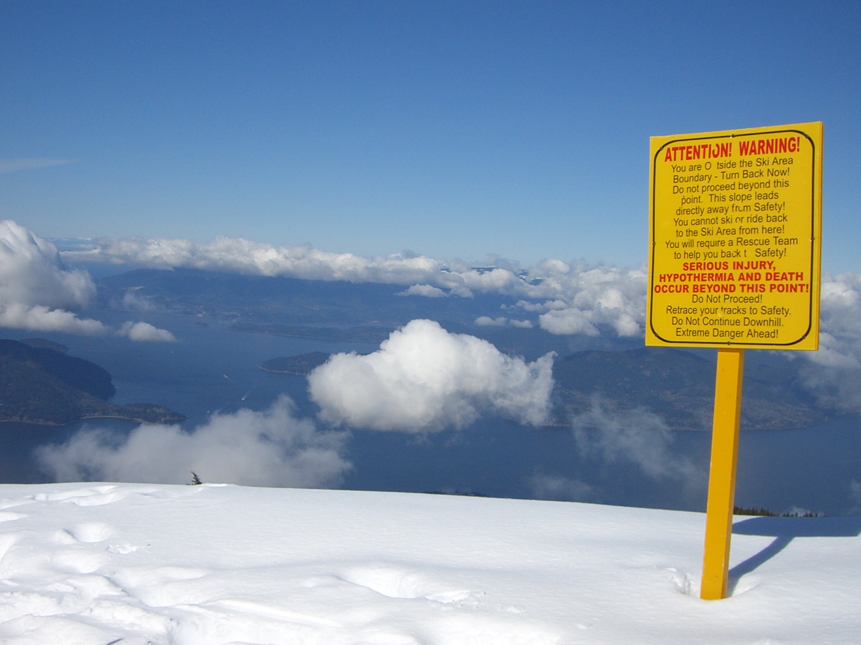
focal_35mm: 44
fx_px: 1094
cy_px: 321
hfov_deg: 43.0
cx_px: 422
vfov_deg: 32.9
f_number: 4.3
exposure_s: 1/2000
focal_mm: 6.2
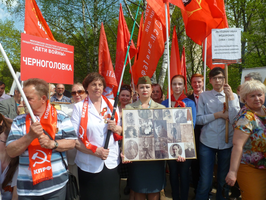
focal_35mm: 24
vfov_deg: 56.8
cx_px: 133
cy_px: 100
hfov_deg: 71.6
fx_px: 184
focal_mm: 4.3
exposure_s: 1/500
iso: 100
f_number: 4
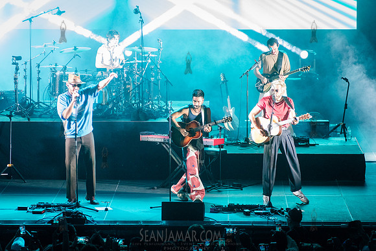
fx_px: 1935
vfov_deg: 7.4
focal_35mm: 185
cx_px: 188
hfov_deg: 11.1
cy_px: 126
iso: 6400
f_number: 4
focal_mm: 185
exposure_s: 1/500
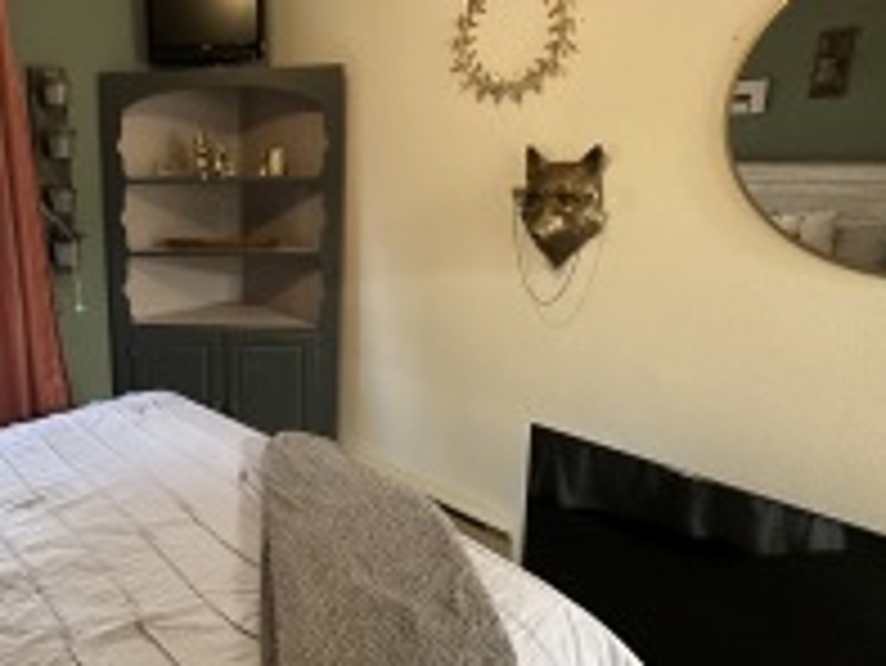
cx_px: 220
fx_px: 666
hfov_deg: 63.3
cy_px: 288
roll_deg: +1.7
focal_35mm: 26
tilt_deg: -11.4
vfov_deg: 52.9
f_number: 2.2
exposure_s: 1/60
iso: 400
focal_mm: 2.22
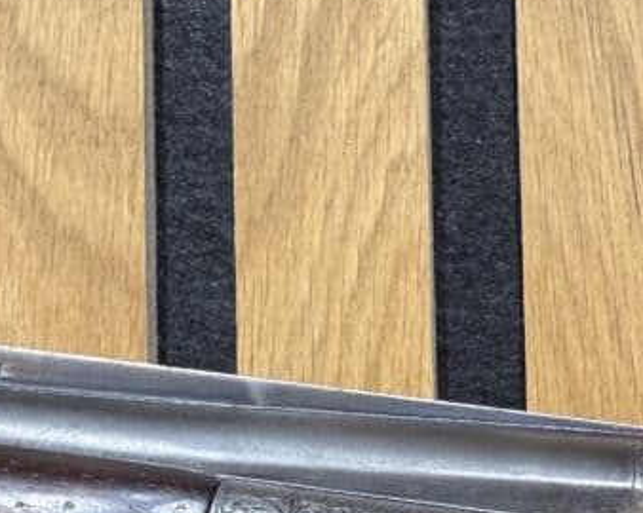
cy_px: 549
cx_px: 464
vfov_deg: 20.6
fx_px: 1350
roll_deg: +1.1
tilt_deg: +4.0
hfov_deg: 26.5
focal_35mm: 71
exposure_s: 1/100
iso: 80
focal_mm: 2.22
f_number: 2.2
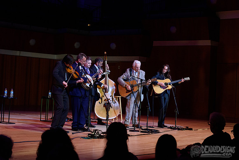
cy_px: 71
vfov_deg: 20.2
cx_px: 121
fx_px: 446
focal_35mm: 67
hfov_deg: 30.0
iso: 2500
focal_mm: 55
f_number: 5
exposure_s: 1/500
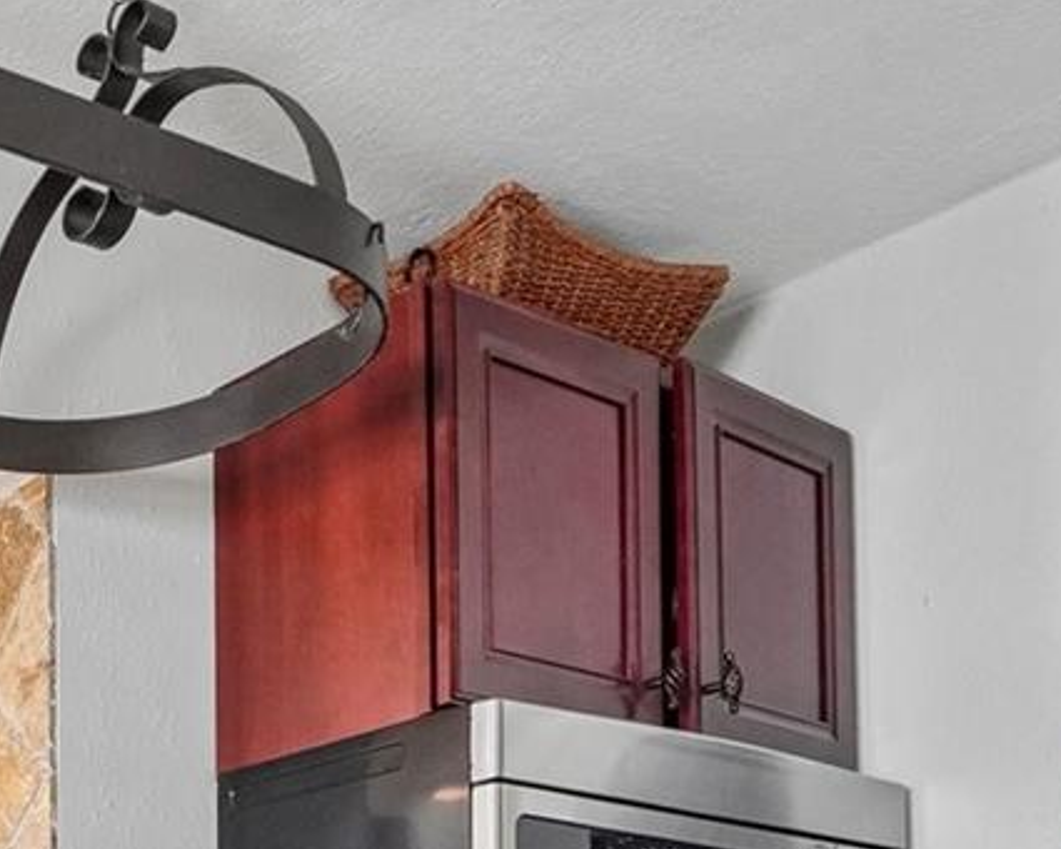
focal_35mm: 53
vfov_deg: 23.5
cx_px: -340
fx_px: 1664
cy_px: 1239
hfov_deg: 28.6
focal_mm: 10
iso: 800
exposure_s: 1/30
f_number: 8
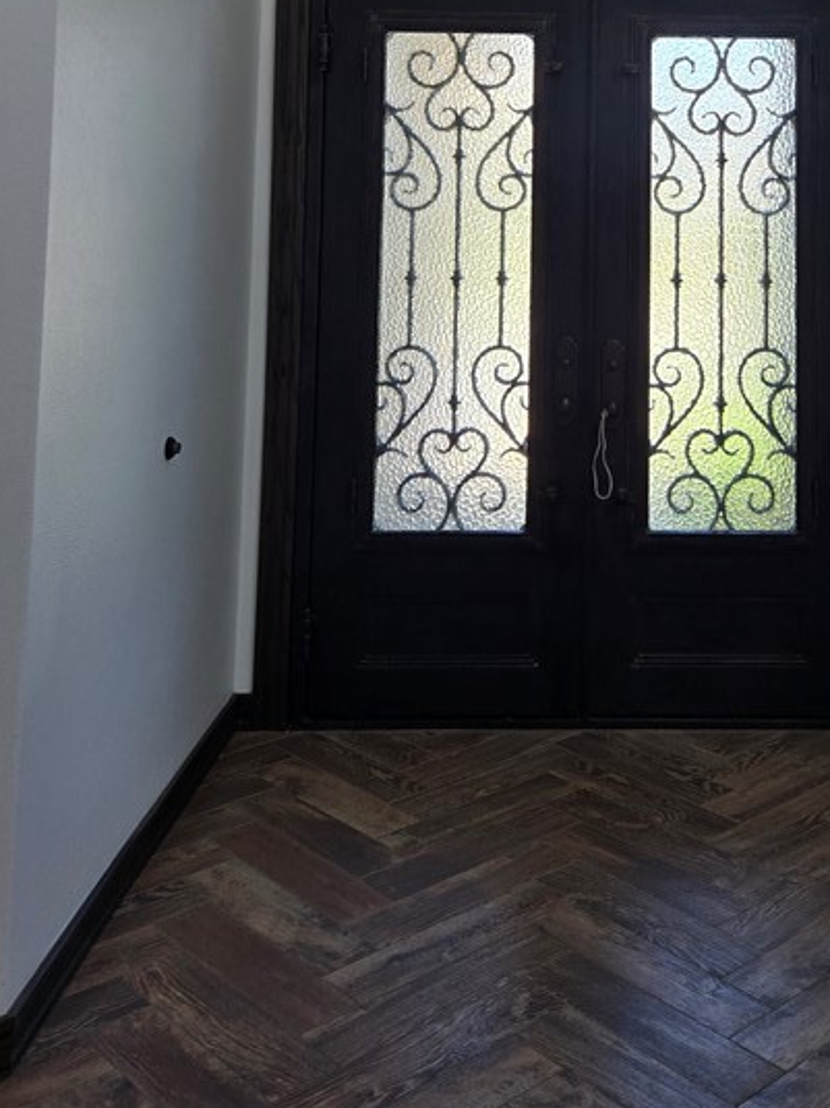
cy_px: 108
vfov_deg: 39.8
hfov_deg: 32.2
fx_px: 1407
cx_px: 631
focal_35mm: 44
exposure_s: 1/180
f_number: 1.8
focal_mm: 5.4
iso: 32
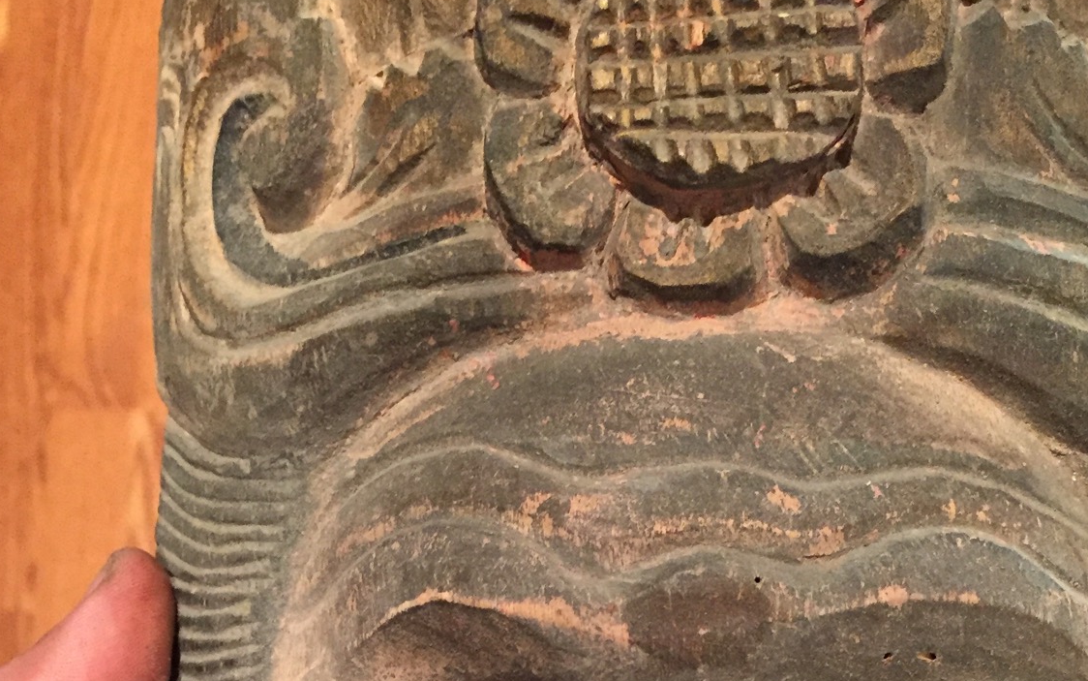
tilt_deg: -77.9
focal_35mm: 56
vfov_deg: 21.4
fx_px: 1661
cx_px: 608
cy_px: 832
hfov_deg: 36.2
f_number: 2.2
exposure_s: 1/24
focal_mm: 4.15
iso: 250
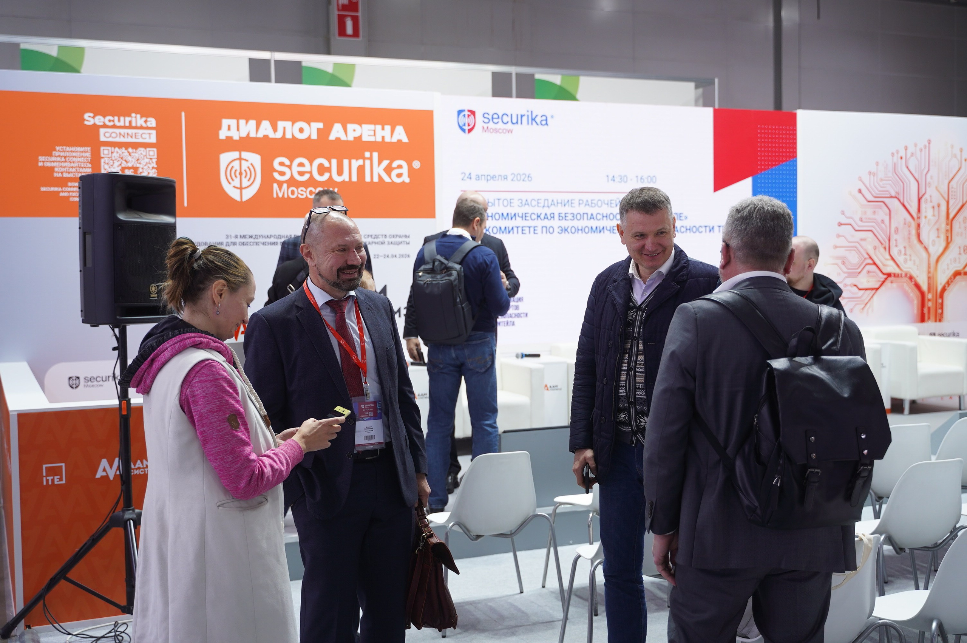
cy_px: 322
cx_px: 484
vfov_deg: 32.6
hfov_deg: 47.4
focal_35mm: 41
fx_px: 1100
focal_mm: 41
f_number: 3.2
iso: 640
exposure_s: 1/100
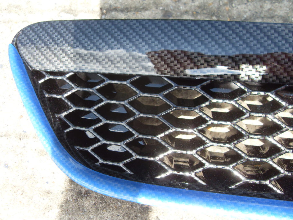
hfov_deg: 52.6
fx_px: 296
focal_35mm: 35
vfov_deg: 40.7
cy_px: 110
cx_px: 146
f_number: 2.8
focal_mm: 6.3
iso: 80
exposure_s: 1/500
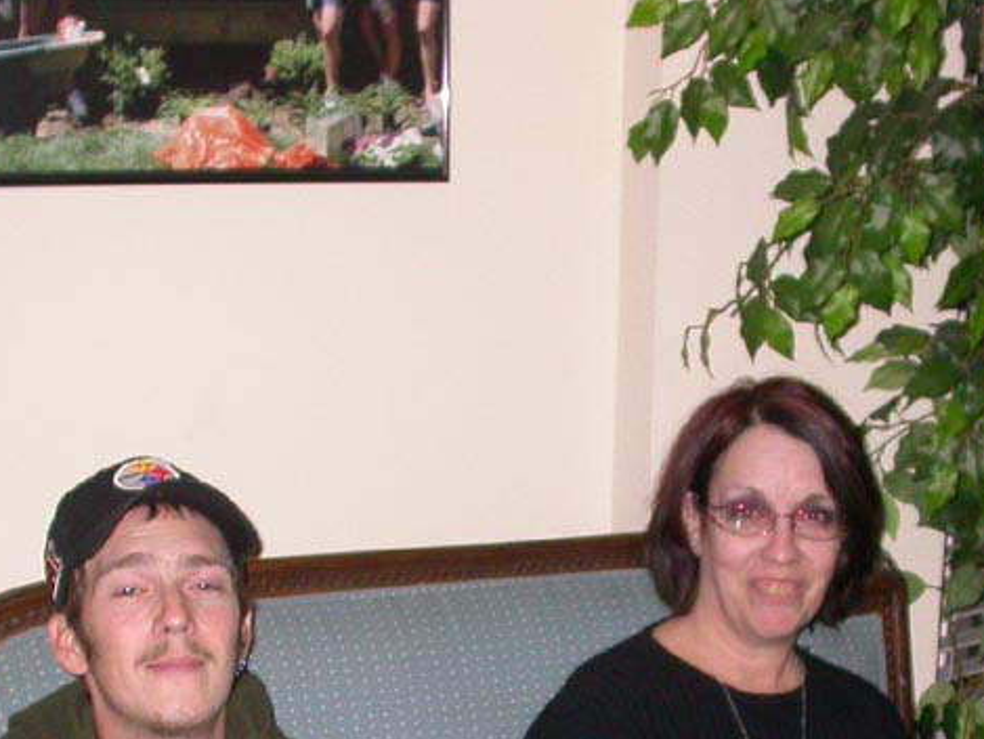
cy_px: 722
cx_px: 478
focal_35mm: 83
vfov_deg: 17.4
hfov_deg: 23.6
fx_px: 2360
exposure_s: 1/60
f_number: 2.6
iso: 200
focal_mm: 7.85
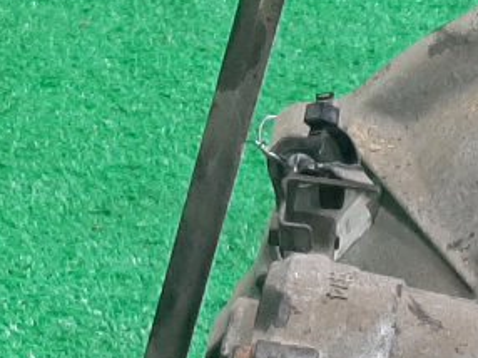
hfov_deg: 14.6
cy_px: 801
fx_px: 1807
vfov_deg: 10.1
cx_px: 548
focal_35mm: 131
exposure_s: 1/50
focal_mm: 3.93
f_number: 1.7
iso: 121
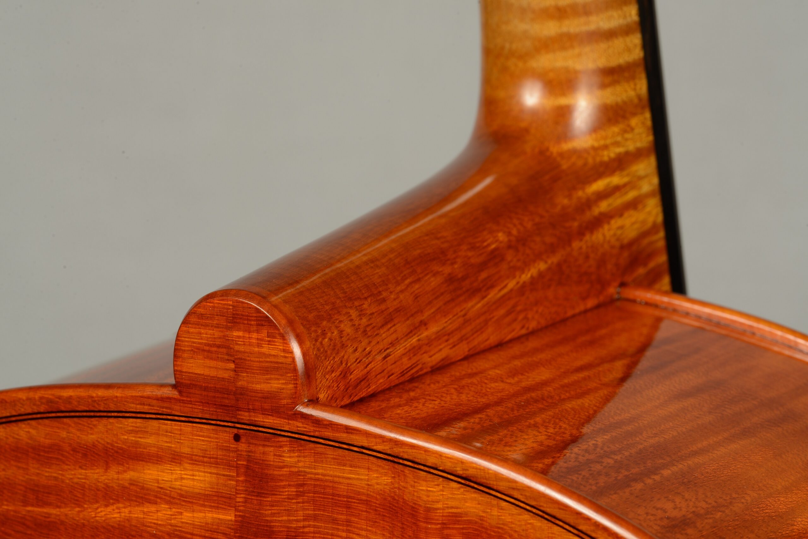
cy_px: 270
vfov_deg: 13.1
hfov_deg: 19.4
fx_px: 2357
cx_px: 404
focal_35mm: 105
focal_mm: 105
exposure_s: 1/1.3
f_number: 22
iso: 100
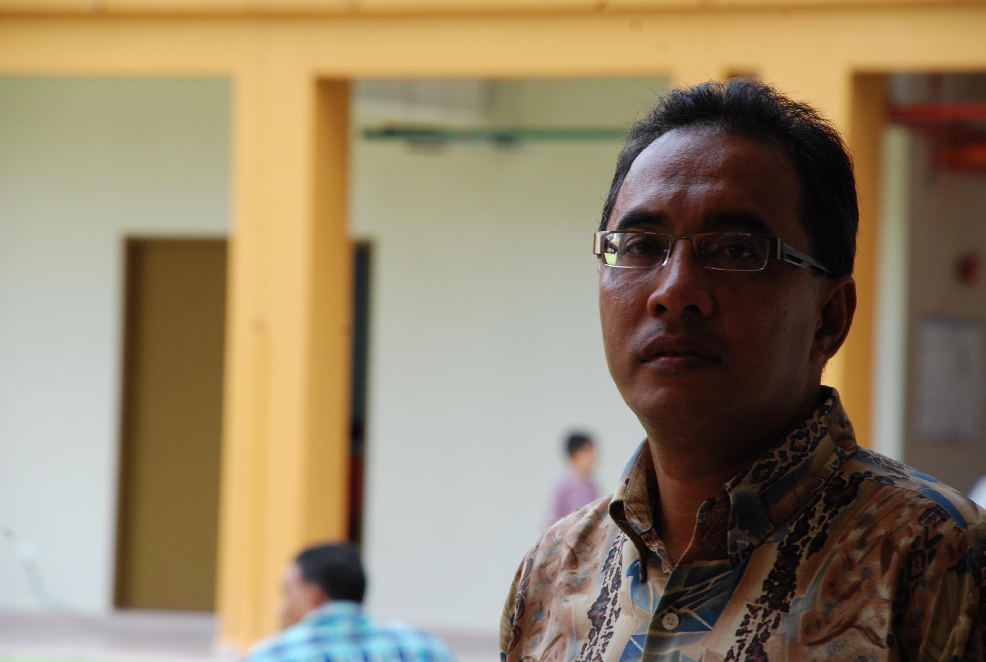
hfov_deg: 10.1
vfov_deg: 6.8
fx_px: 5558
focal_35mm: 202
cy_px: 331
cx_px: 493
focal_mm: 135
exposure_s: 1/125
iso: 400
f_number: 8
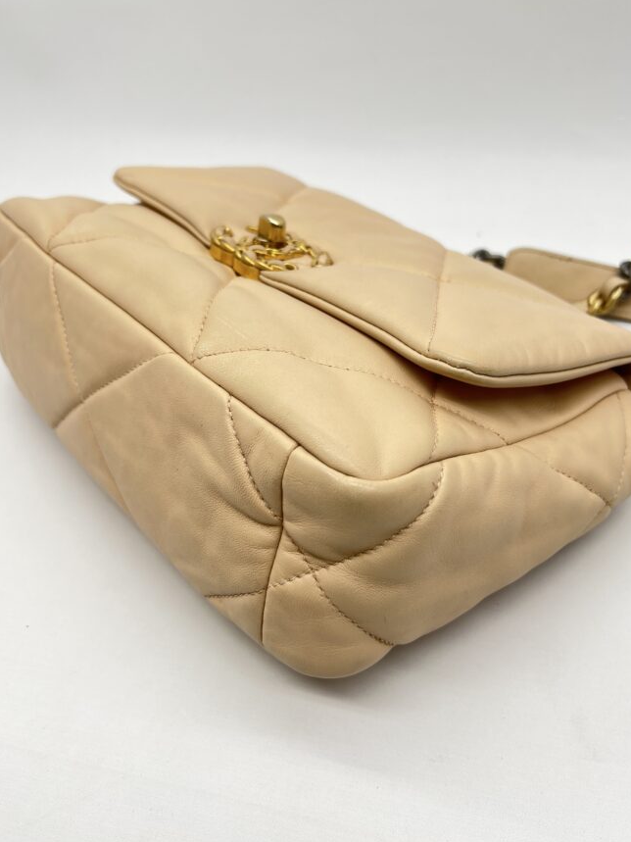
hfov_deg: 45.4
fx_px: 754
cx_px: 343
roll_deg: +5.9
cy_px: 381
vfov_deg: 58.3
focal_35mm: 31
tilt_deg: -38.6
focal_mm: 5.7
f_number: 1.5
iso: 32
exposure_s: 1/134
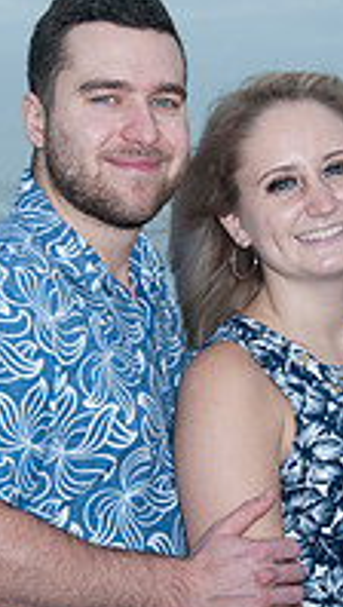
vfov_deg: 12.1
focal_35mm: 178
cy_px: 405
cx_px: 185
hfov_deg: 6.8
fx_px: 2866
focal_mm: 50
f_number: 5.6
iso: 100
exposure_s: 1/125
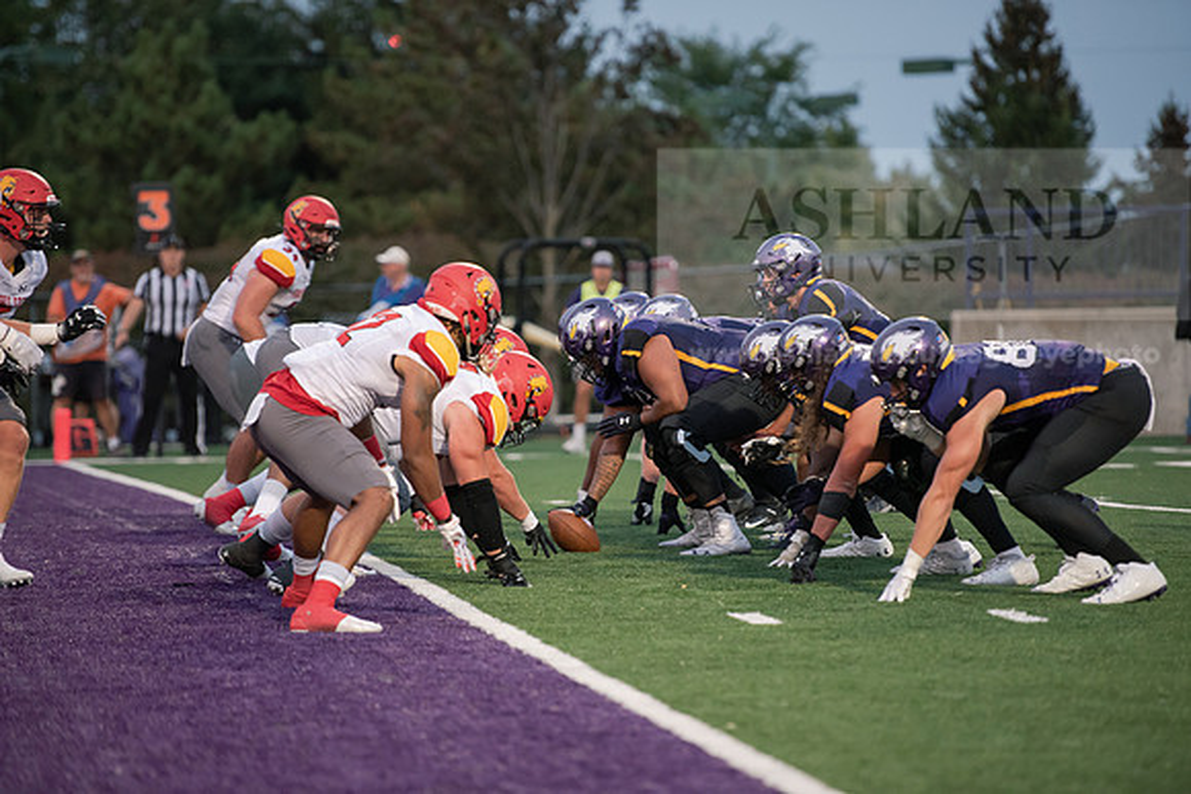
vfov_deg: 7.0
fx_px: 6452
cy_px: 397
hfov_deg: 10.5
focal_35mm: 195
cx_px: 596
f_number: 2.8
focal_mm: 195
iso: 2500
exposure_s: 1/800
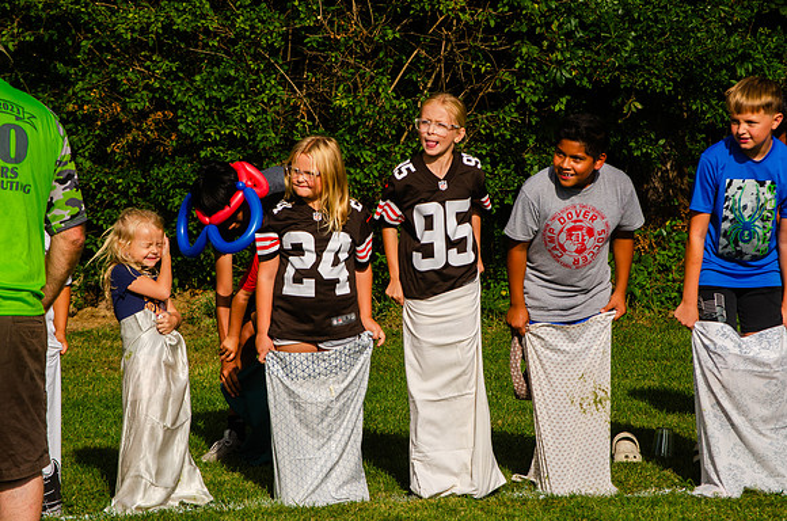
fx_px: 3599
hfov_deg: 12.5
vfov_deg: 8.3
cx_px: 394
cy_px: 260
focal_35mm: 165
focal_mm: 110
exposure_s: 1/320
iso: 100
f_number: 9
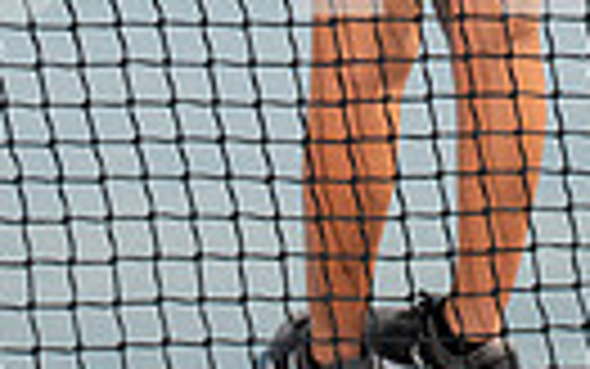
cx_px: 459
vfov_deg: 9.5
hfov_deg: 16.5
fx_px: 2027
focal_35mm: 126
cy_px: -436
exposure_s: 1/400
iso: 100
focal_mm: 36
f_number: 5.6
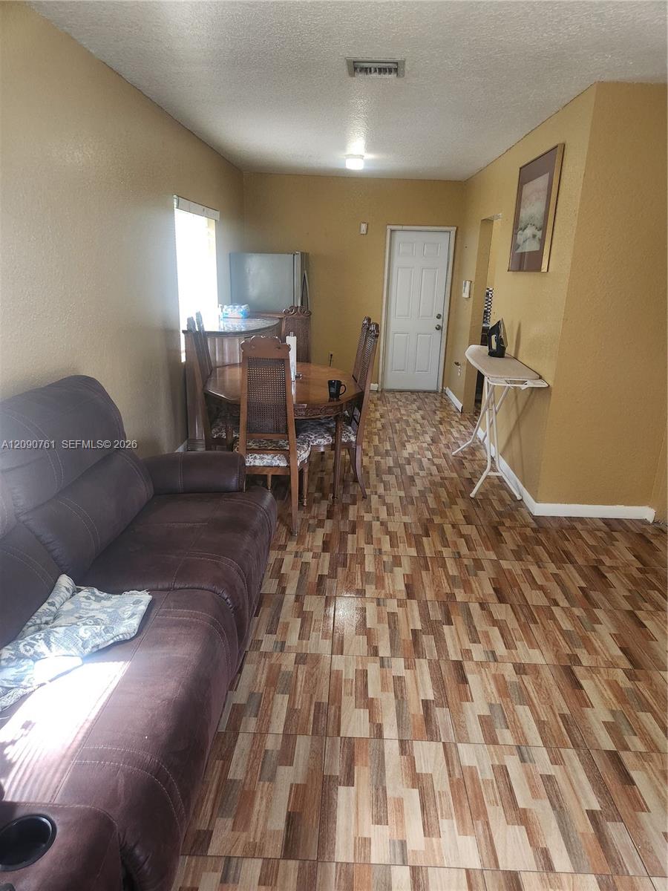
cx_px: 334
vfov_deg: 73.9
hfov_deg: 58.9
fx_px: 592
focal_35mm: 23
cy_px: 446
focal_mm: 5.4
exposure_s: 1/120
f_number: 1.8
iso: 320
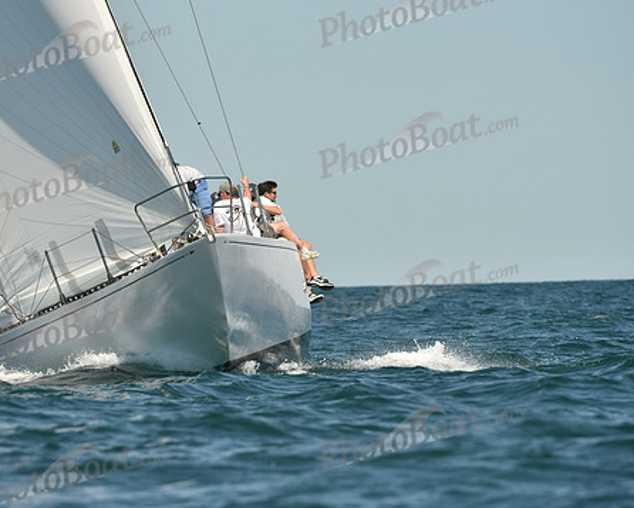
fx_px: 9159
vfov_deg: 3.2
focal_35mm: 488
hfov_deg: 4.0
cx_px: 246
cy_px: 236
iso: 250
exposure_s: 1/1000
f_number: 8
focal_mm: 400
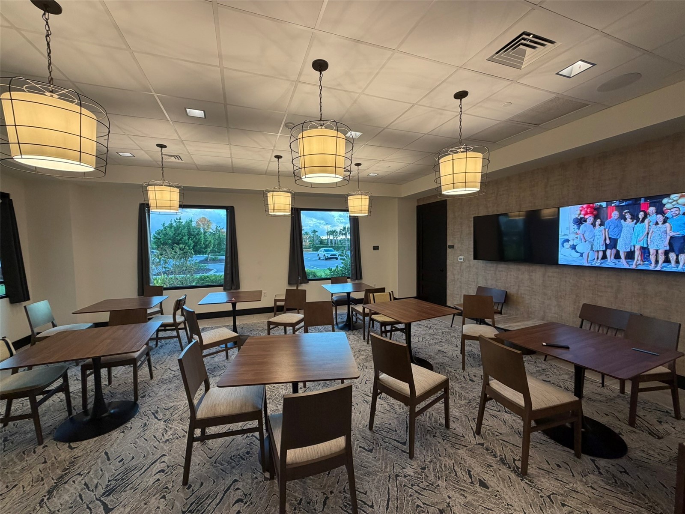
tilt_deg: -3.2
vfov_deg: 85.7
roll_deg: +1.2
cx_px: 342
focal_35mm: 14
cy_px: 257
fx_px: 277
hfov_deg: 102.1
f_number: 2.2
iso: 200
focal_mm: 2.22
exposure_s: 1/60
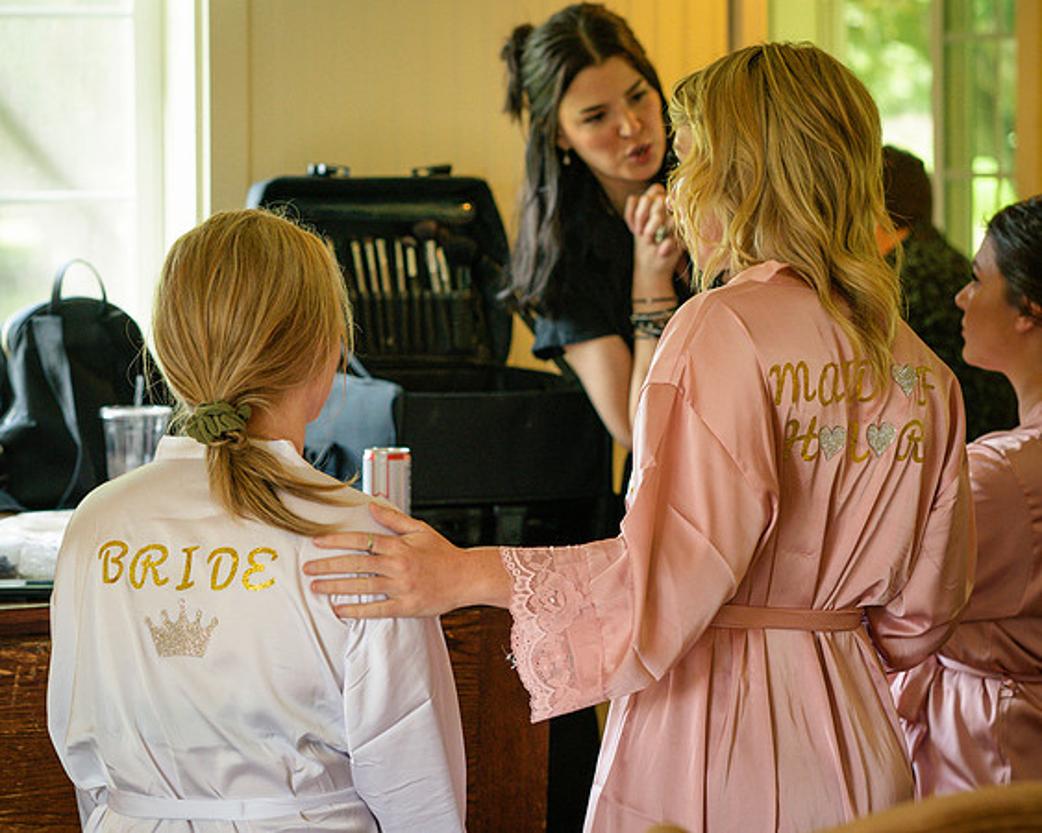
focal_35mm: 126
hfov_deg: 15.3
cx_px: 409
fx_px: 3882
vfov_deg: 12.2
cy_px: 442
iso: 1000
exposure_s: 1/160
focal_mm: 85
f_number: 4
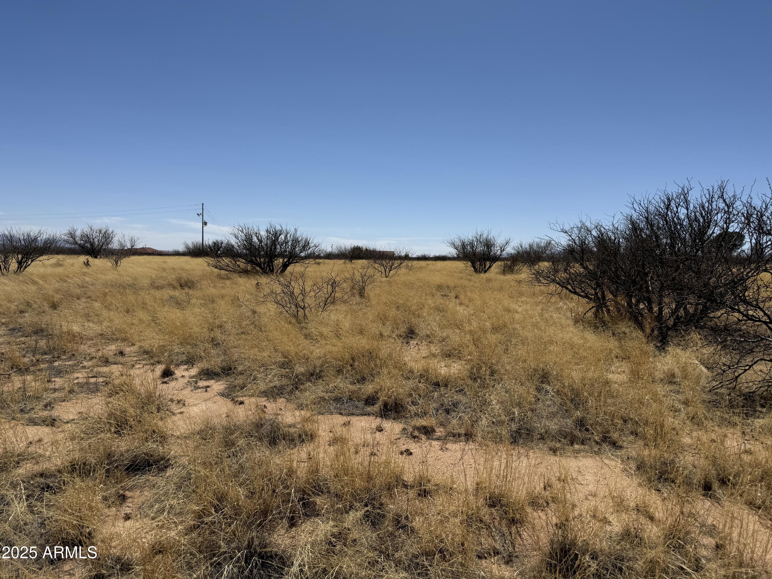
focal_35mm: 24
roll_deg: -1.7
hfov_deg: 71.6
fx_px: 535
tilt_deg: -2.5
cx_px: 386
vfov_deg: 56.8
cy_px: 290
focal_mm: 6.76
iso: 80
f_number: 1.78
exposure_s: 1/9091
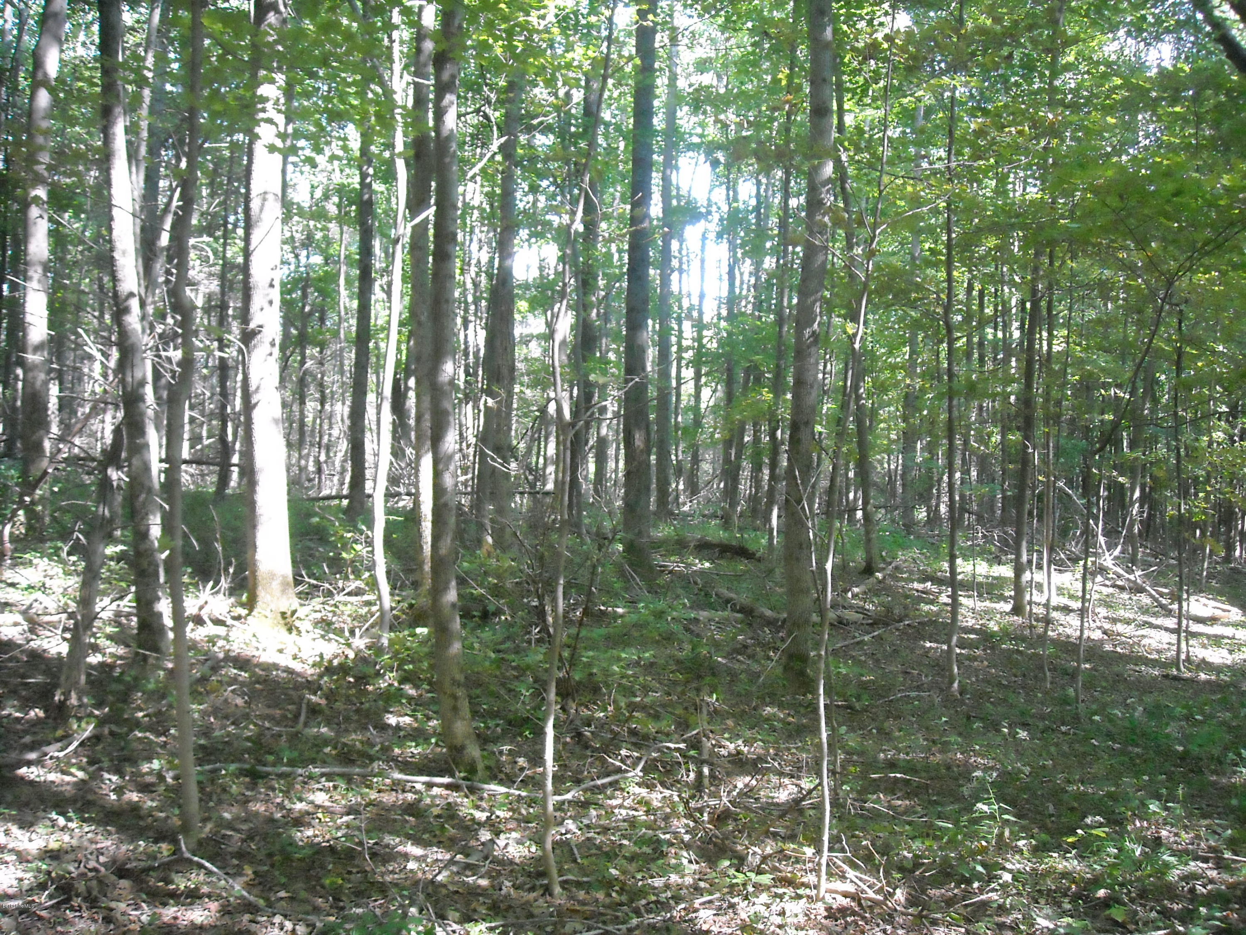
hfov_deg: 52.6
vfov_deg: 40.7
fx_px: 1260
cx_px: 623
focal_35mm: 35
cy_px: 468
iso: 800
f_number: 2.8
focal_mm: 5.7
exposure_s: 1/201
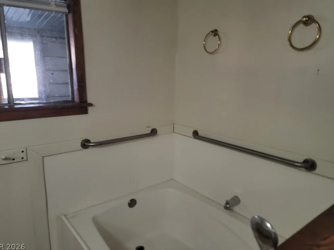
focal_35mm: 26
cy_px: 122
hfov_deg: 67.3
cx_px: 162
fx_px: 251
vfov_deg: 53.0
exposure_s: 1/120
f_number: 1.8
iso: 250
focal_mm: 7
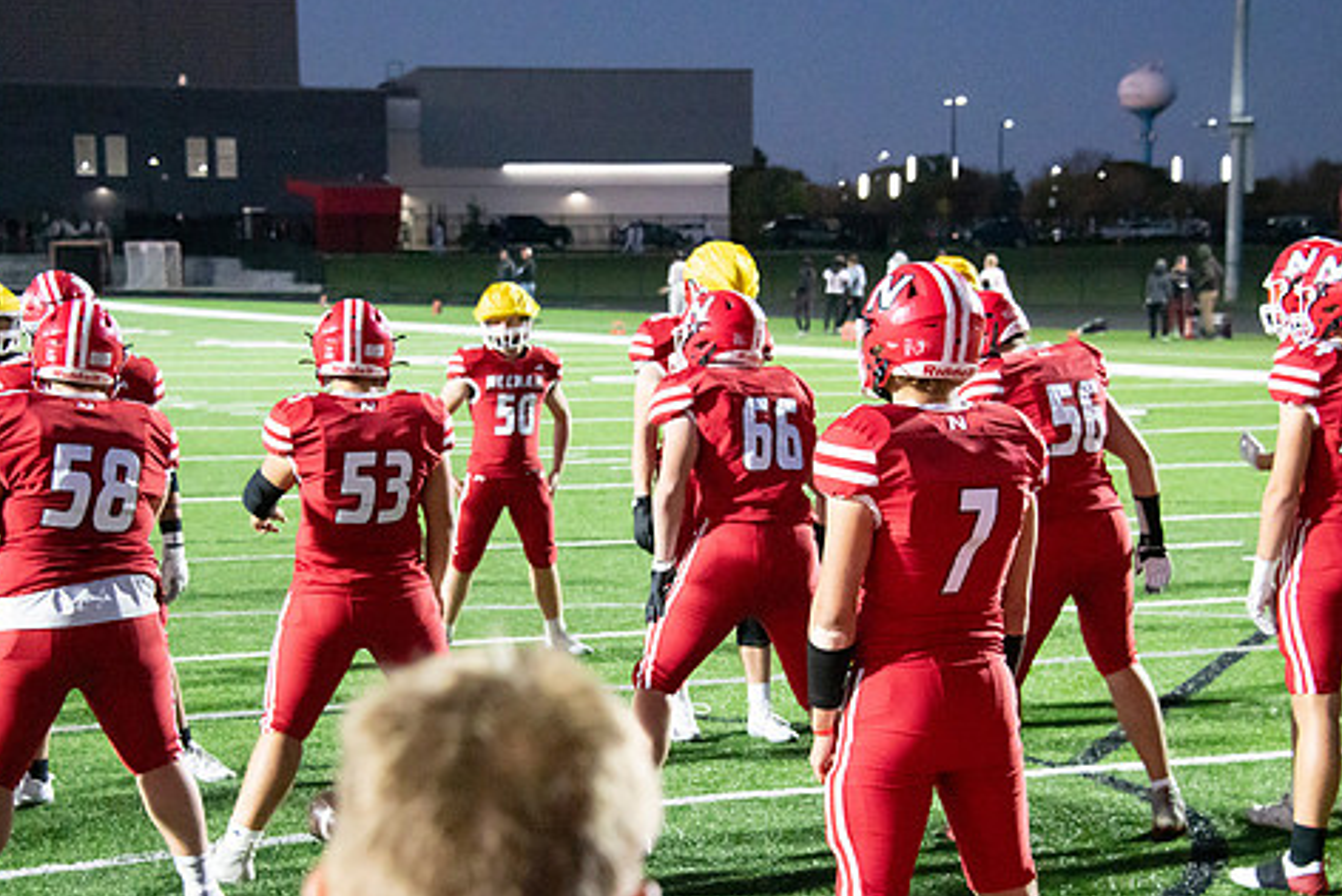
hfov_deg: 23.6
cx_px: 691
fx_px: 3207
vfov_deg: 15.9
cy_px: 519
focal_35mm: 86
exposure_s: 1/500
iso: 25600
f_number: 5.6
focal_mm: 70
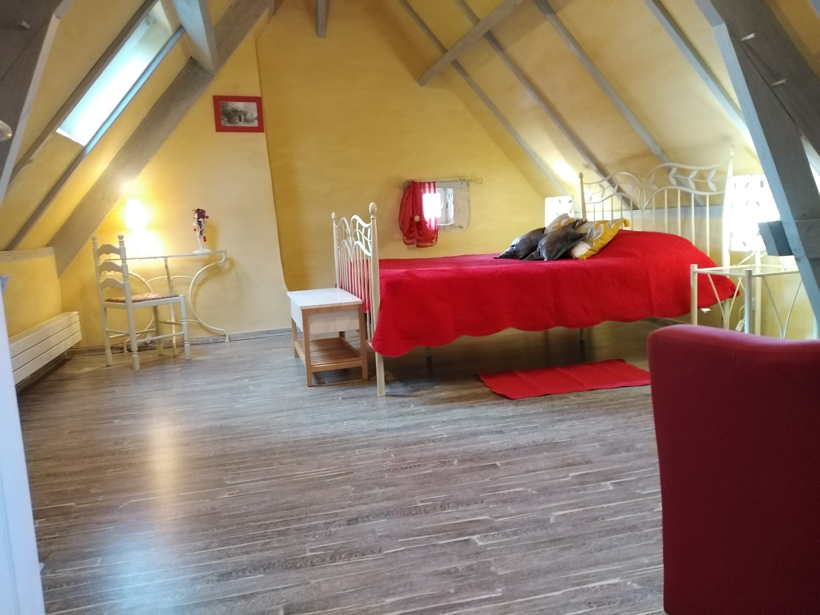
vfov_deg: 53.1
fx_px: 616
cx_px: 410
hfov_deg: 67.3
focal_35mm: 26
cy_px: 308
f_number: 1.8
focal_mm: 3.62
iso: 689
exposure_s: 1/20
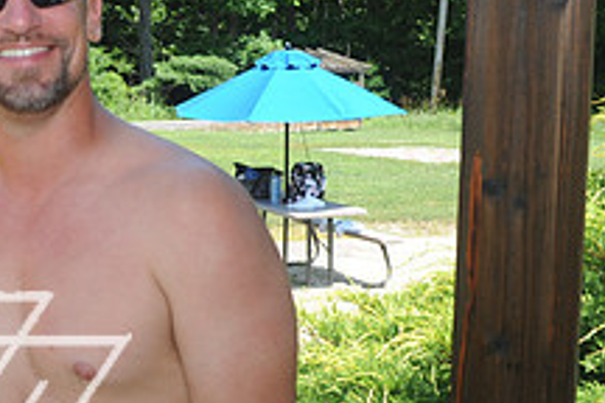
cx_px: -31
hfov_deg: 20.8
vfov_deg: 14.6
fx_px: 1580
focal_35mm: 94
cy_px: 210
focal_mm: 35
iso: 200
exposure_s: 1/200
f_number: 6.3
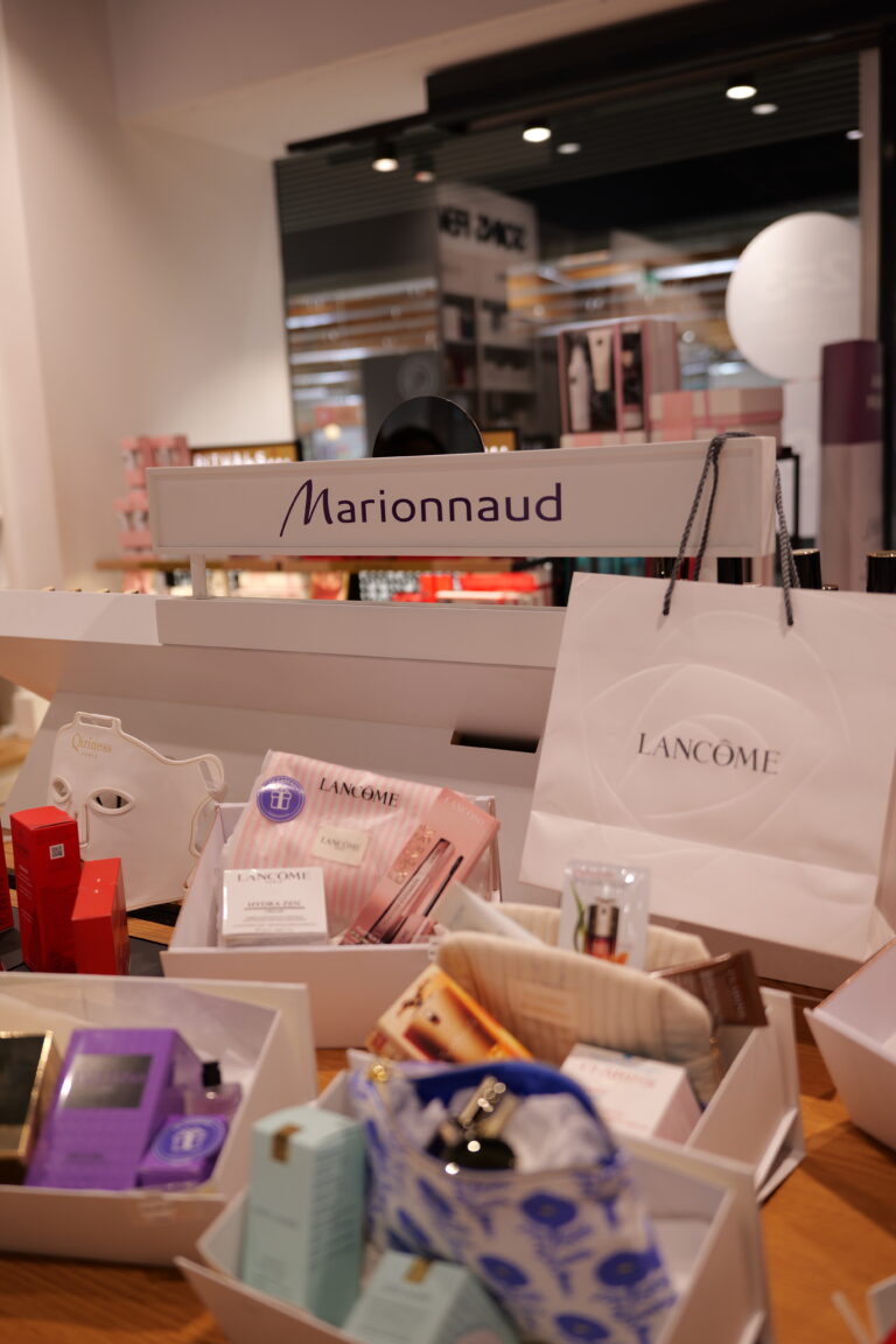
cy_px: 672
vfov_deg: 58.7
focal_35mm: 32
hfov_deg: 41.1
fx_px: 1195
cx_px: 448
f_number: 2.8
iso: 125
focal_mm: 32
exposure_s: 1/60
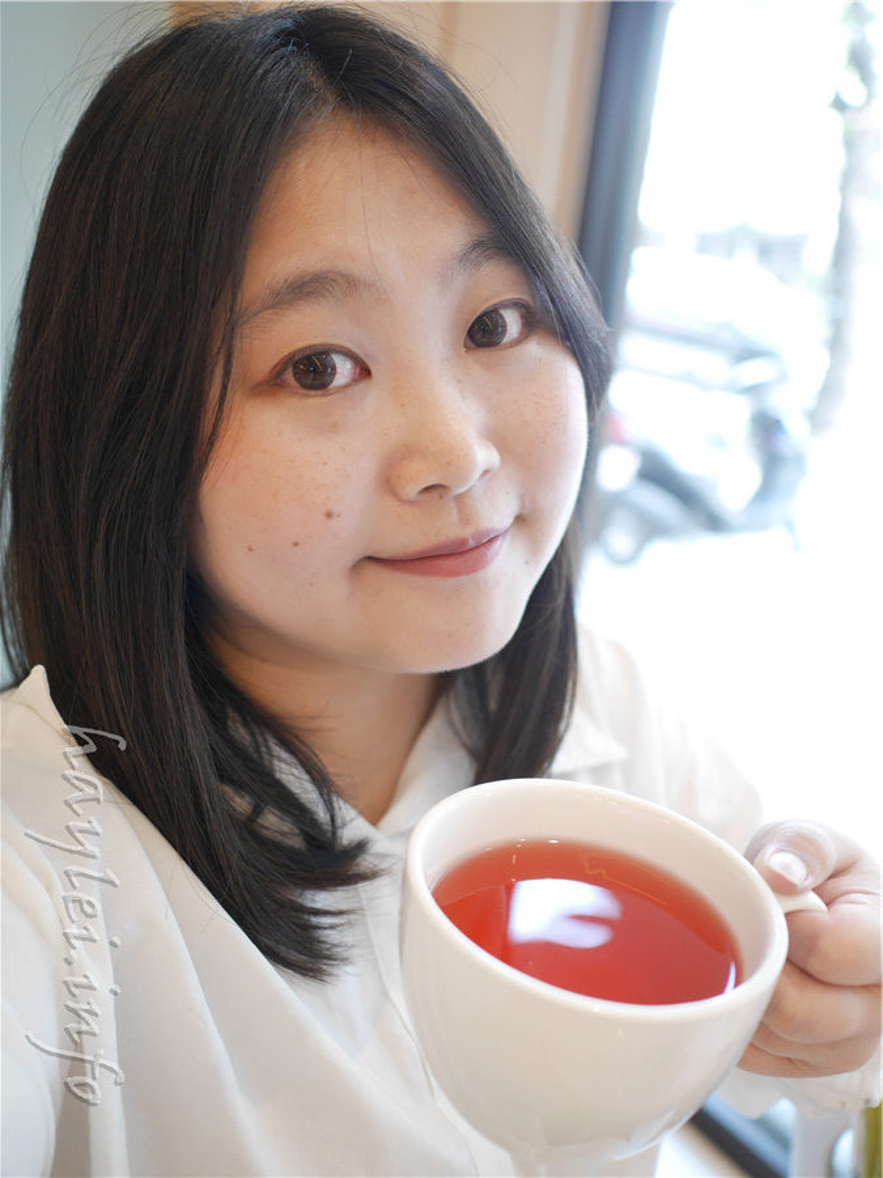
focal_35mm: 30
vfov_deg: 60.0
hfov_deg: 46.8
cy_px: 589
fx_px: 1020
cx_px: 442
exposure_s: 1/60
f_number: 1.7
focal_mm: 15
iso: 400
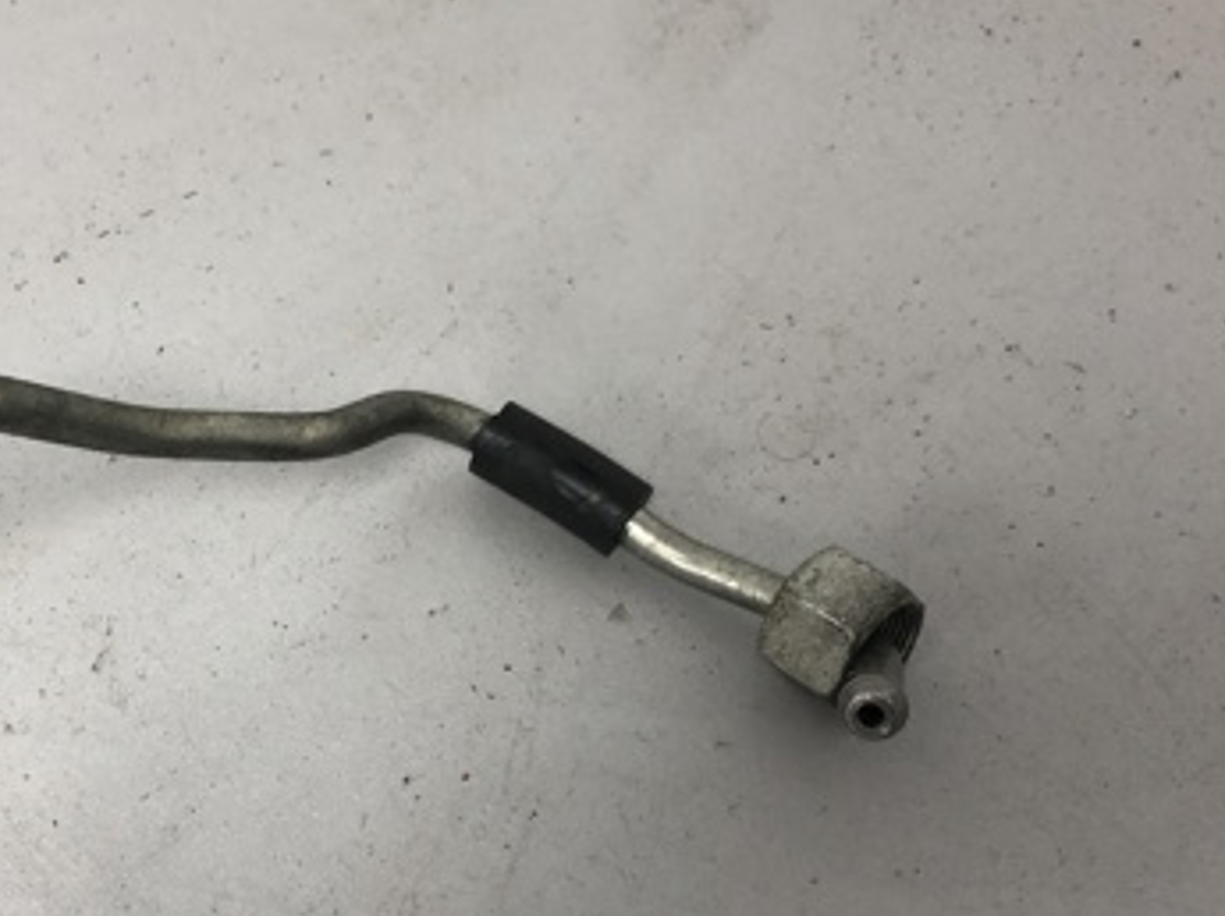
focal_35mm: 52
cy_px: 479
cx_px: 405
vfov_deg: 28.0
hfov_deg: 36.5
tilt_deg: -61.7
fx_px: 1838
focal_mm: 4
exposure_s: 1/33
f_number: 1.8
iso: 40
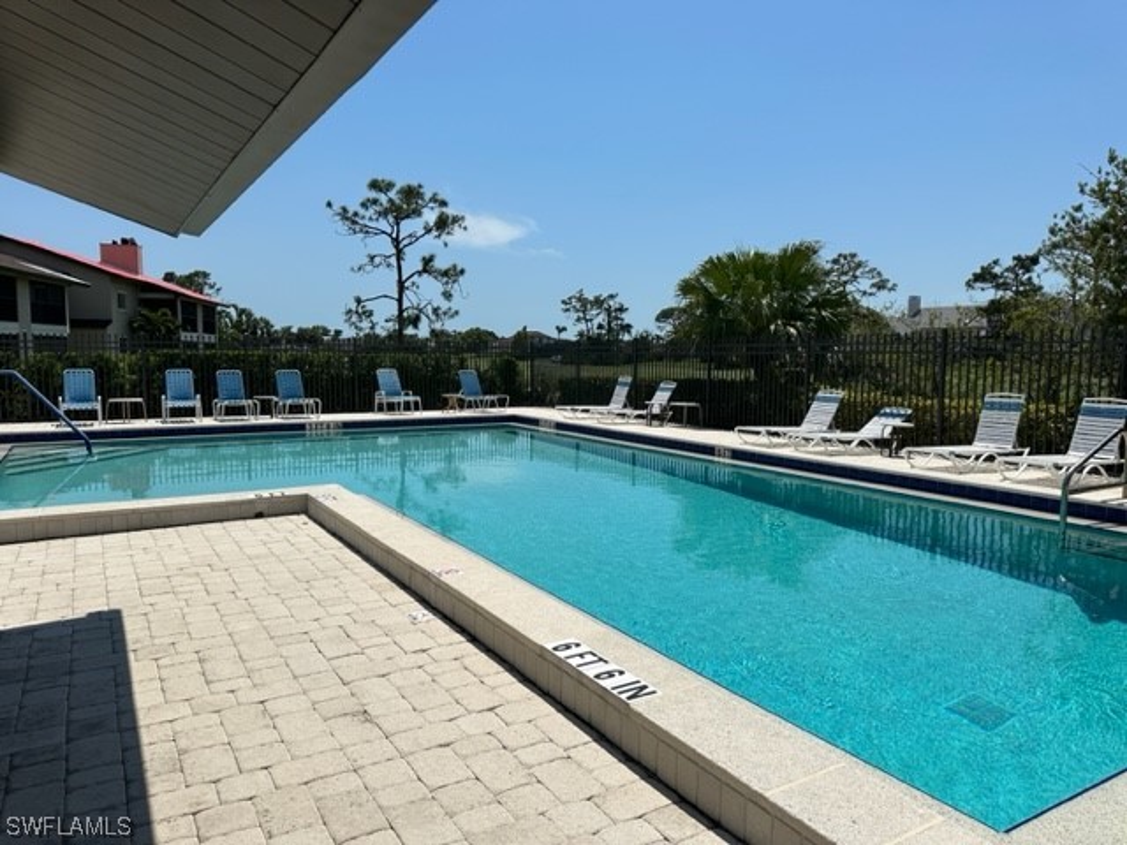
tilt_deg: -5.7
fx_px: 781
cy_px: 422
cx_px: 564
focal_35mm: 24
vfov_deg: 56.8
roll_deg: -0.4
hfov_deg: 71.6
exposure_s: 1/10753
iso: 80
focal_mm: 6.86
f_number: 1.78
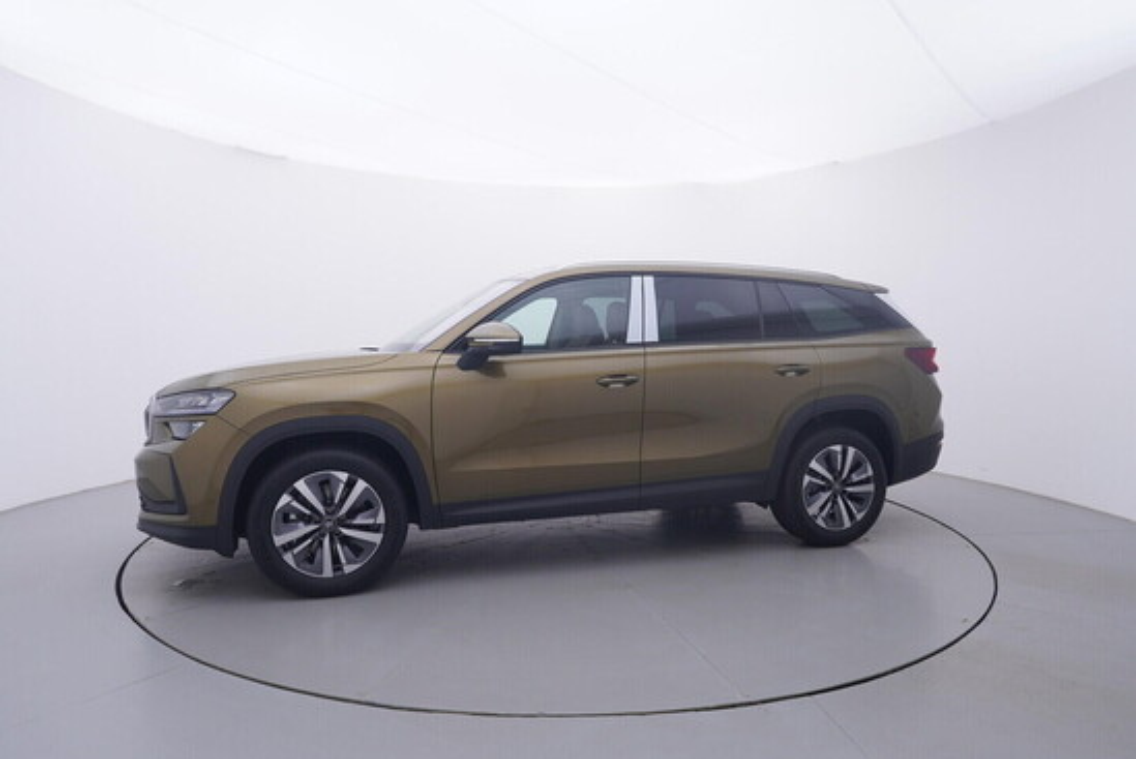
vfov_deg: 56.2
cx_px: 568
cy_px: 380
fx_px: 711
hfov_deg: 77.3
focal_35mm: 22
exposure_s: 1/80
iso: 200
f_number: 5
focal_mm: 15
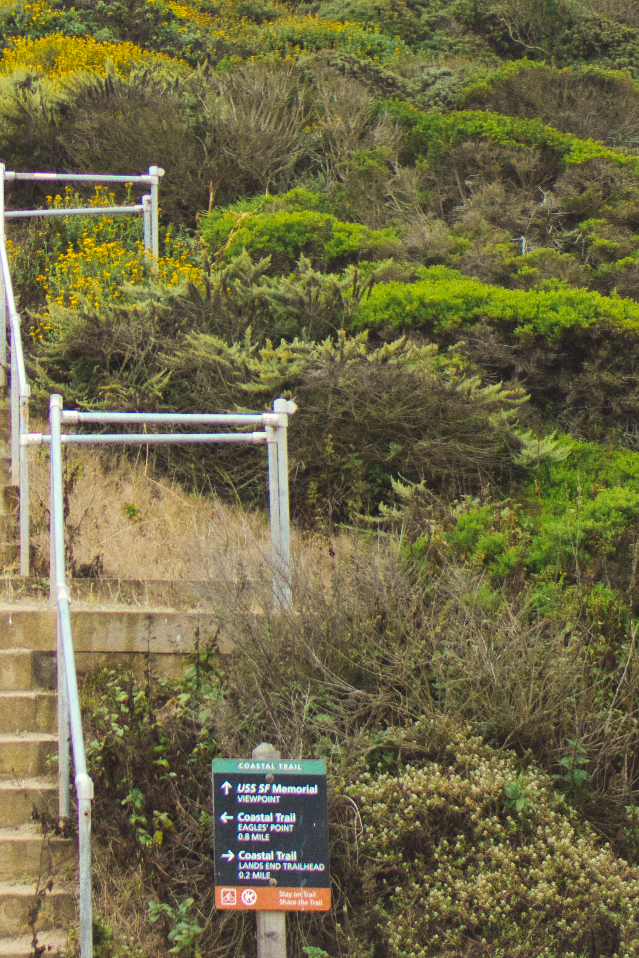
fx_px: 2556
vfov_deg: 20.8
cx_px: -132
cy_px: 106
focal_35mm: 96
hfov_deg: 13.8
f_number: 1.8
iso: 250
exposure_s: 1/4000
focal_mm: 24
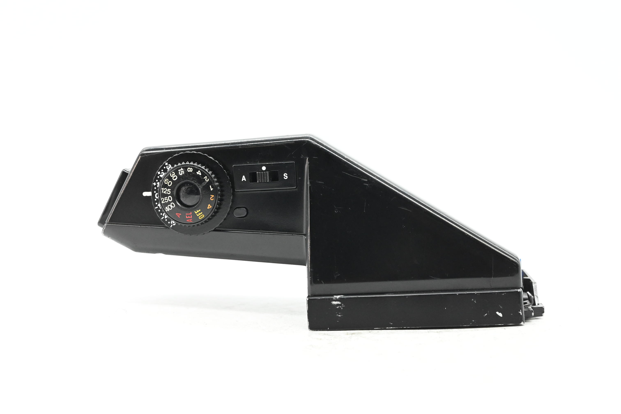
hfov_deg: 39.6
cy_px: 207
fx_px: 862
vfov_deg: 27.0
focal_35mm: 50
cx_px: 310
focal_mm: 50
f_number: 13
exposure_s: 1/200
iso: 6400
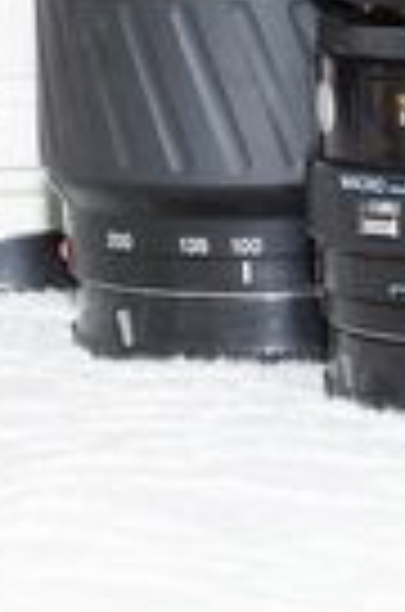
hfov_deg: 5.7
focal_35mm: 232
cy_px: -230
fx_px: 3938
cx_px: 994
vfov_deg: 8.7
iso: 200
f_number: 9
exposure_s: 1/60
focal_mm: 35
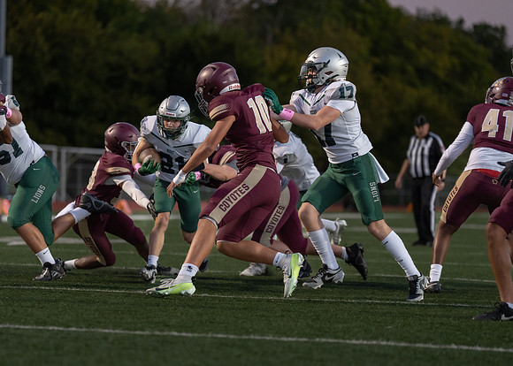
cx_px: 227
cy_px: 203
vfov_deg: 8.8
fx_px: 2367
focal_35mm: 163
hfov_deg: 12.4
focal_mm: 140
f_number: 2.8
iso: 1250
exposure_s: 1/1000
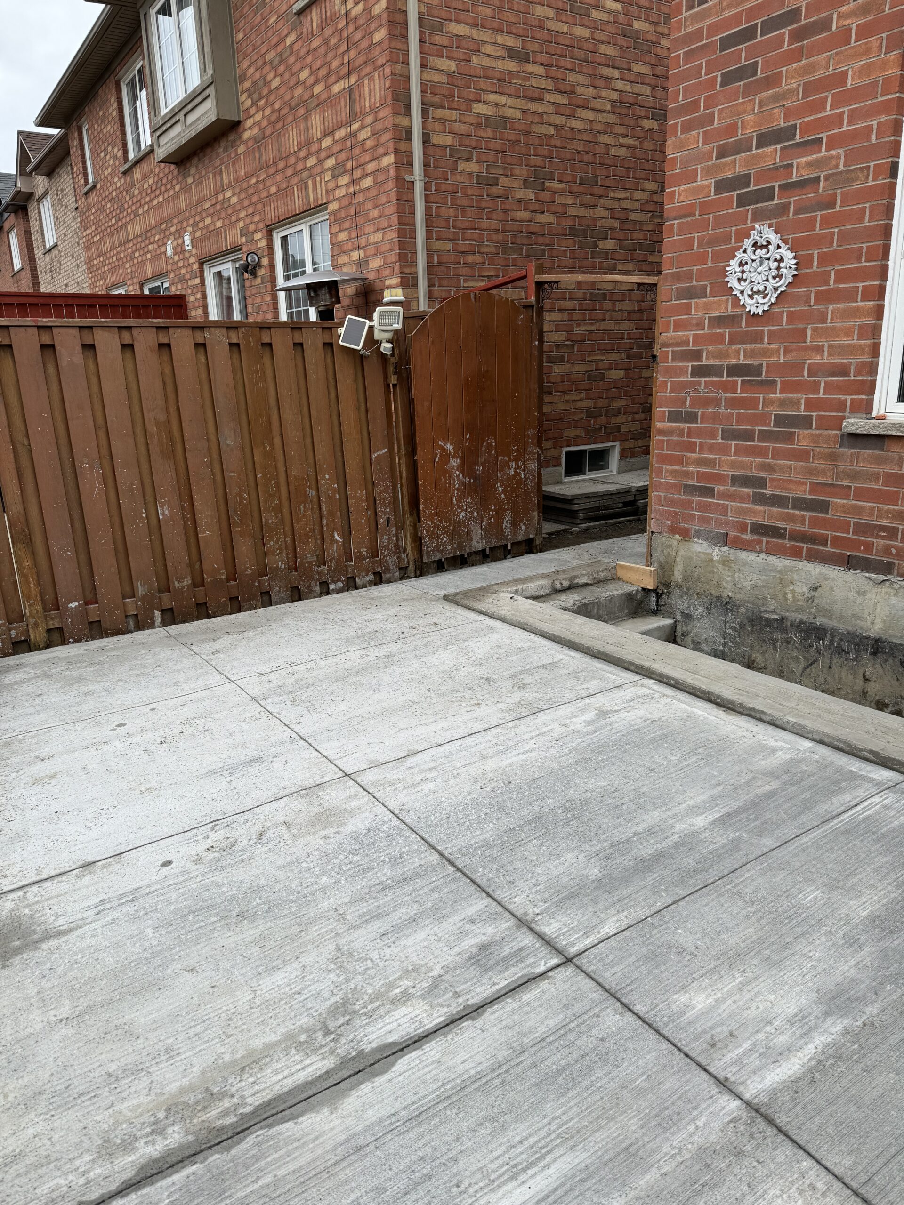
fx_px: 836
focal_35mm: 24
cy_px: 602
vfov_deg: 71.6
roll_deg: +3.3
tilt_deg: -10.7
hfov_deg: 56.8
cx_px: 452
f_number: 1.78
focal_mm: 6.76
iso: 80
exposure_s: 1/1059
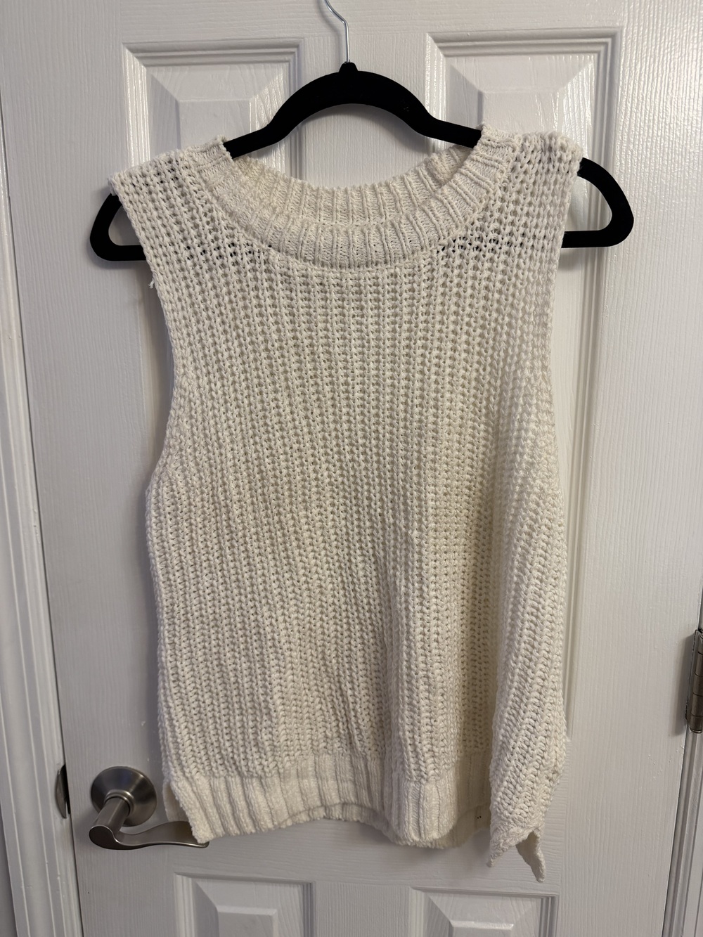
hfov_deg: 56.8
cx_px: 352
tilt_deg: -11.5
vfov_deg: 71.6
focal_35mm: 24
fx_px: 650
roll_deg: -0.5
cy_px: 468
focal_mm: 6.76
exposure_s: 1/60
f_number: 1.78
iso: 200
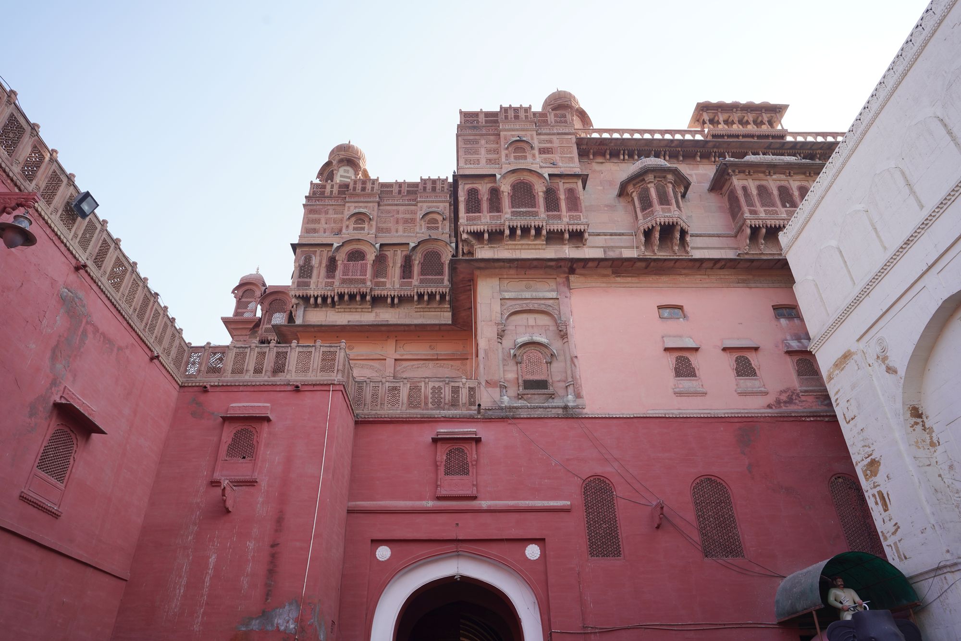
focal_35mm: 24
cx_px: 480
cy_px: 320
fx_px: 641
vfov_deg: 53.1
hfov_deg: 73.7
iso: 100
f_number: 8
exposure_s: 1/100
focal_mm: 24
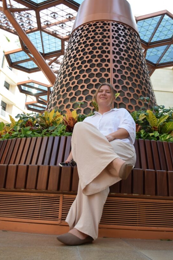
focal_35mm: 34
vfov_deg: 55.8
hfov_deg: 38.9
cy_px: 124
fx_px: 245
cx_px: 86
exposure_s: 1/125
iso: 220
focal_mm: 18
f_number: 5.6
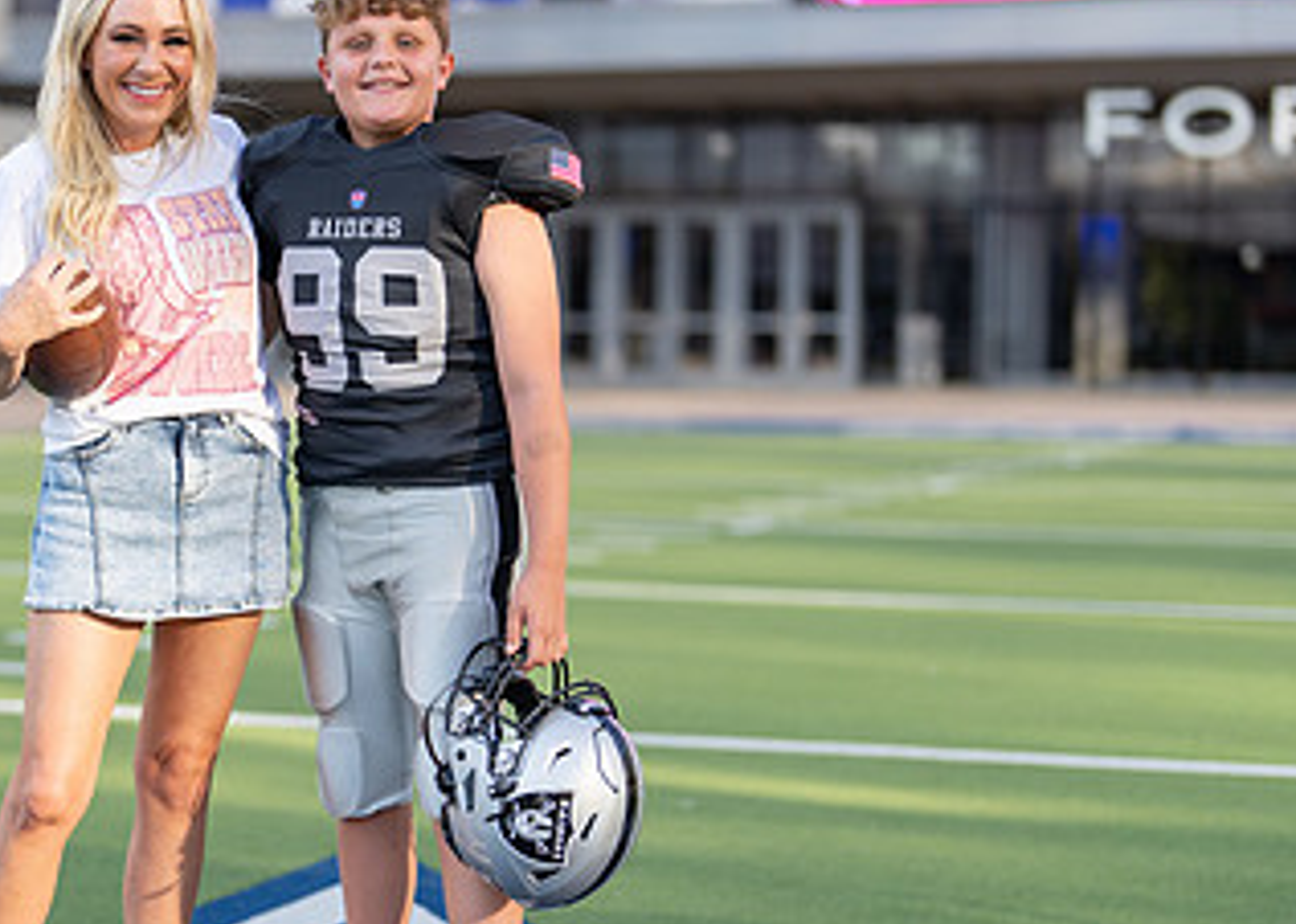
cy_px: 499
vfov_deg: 14.9
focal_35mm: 96
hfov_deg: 20.7
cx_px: 388
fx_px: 3531
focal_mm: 50
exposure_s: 1/2500
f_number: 1.2
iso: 100
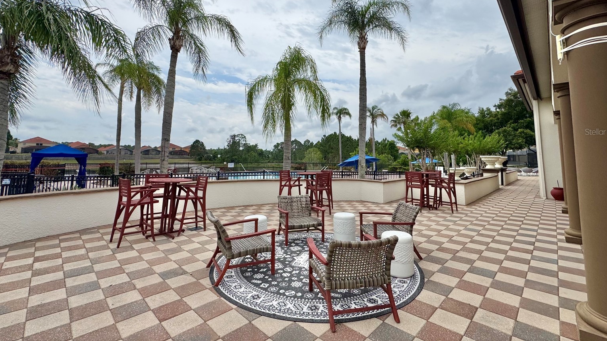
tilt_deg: +5.6
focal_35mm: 16
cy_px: 132
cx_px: 304
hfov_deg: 99.4
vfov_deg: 66.3
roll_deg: -0.7
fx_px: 258
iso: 50
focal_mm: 2.22
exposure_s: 1/2415
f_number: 2.2
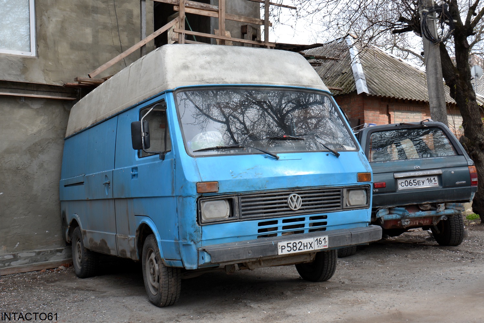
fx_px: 525
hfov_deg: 49.5
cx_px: 242
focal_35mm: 39
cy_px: 162
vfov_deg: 34.3
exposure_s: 1/200
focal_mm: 26
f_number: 7.1
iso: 200
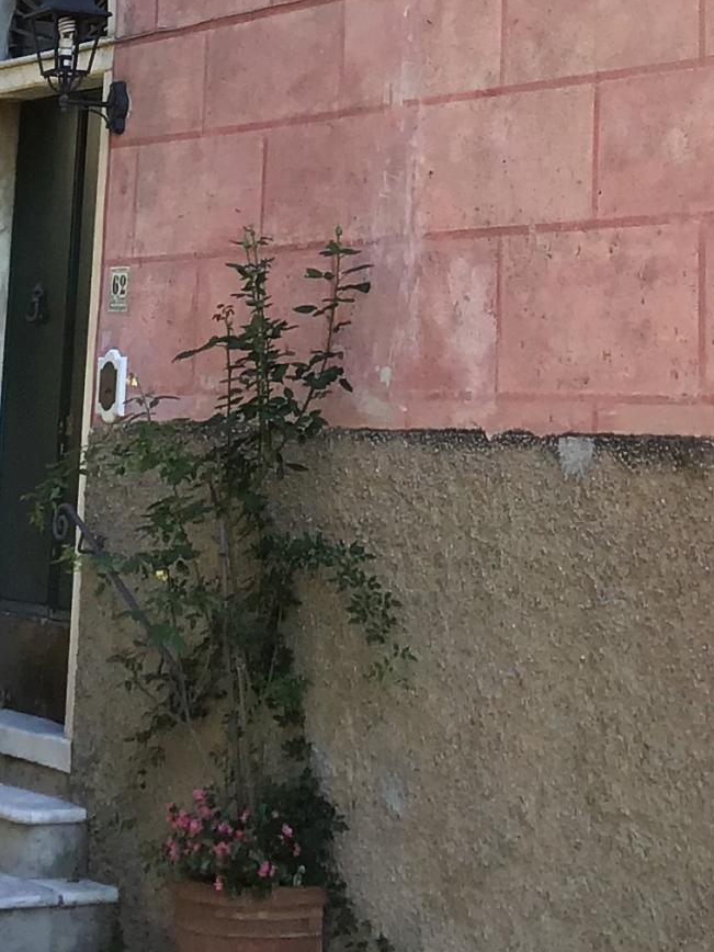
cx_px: 362
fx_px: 2750
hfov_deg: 14.8
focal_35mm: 100
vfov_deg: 18.2
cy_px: -311
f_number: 2.4
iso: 25
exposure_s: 1/407
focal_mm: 3.3
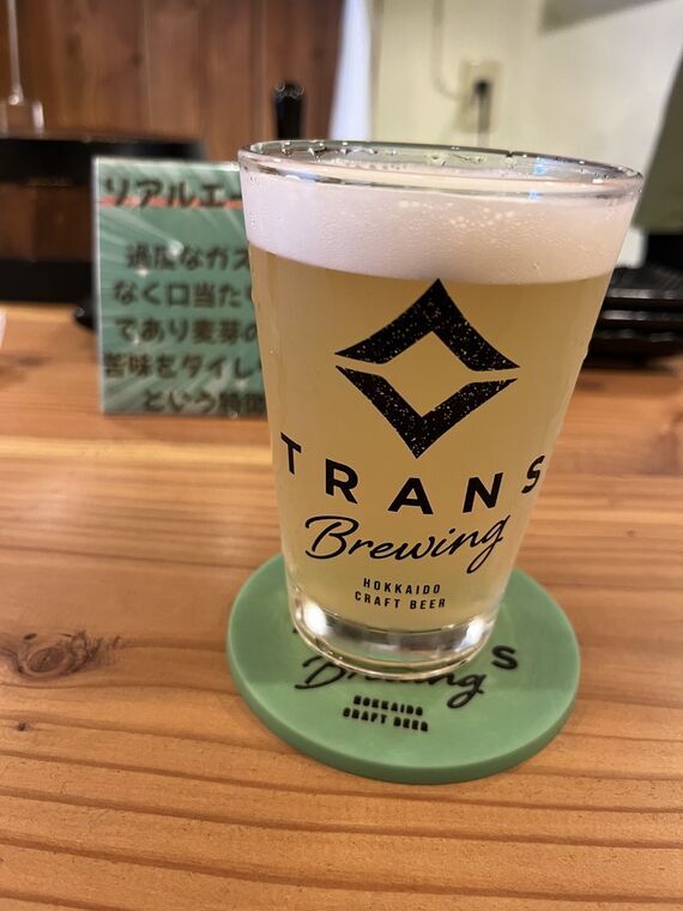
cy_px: 456
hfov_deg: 53.1
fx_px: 684
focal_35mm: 26
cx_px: 342
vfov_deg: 67.3
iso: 160
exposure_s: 1/50
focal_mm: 5.1
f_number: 1.6
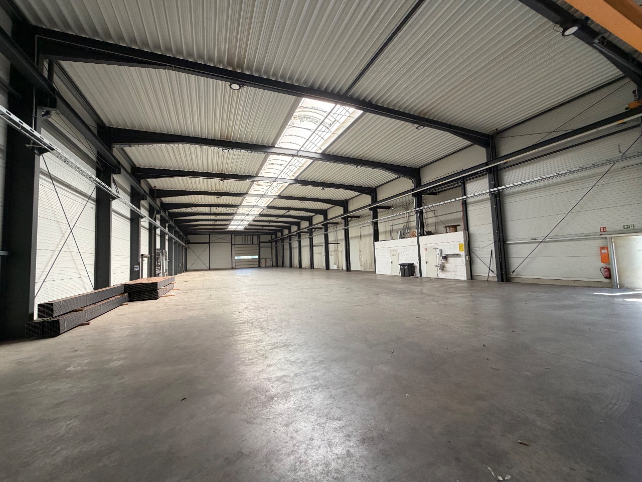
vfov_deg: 85.7
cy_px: 241
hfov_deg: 102.1
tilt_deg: +4.3
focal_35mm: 14
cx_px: 321
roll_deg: +2.6
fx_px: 260
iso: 200
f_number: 2.2
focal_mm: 2.22
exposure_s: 1/121
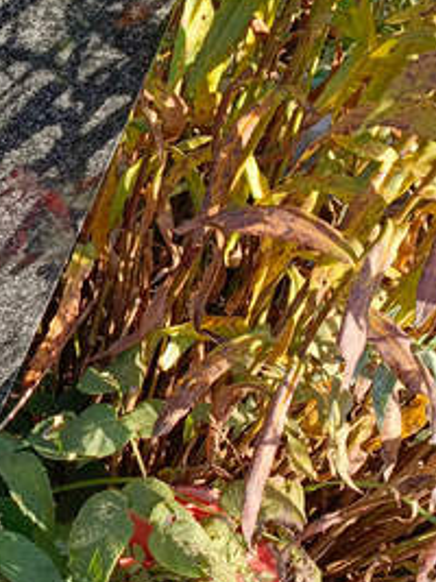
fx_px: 1261
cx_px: -157
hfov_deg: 18.1
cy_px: 272
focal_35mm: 75
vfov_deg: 26.0
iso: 110
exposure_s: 1/239
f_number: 1.69
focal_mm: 4.76
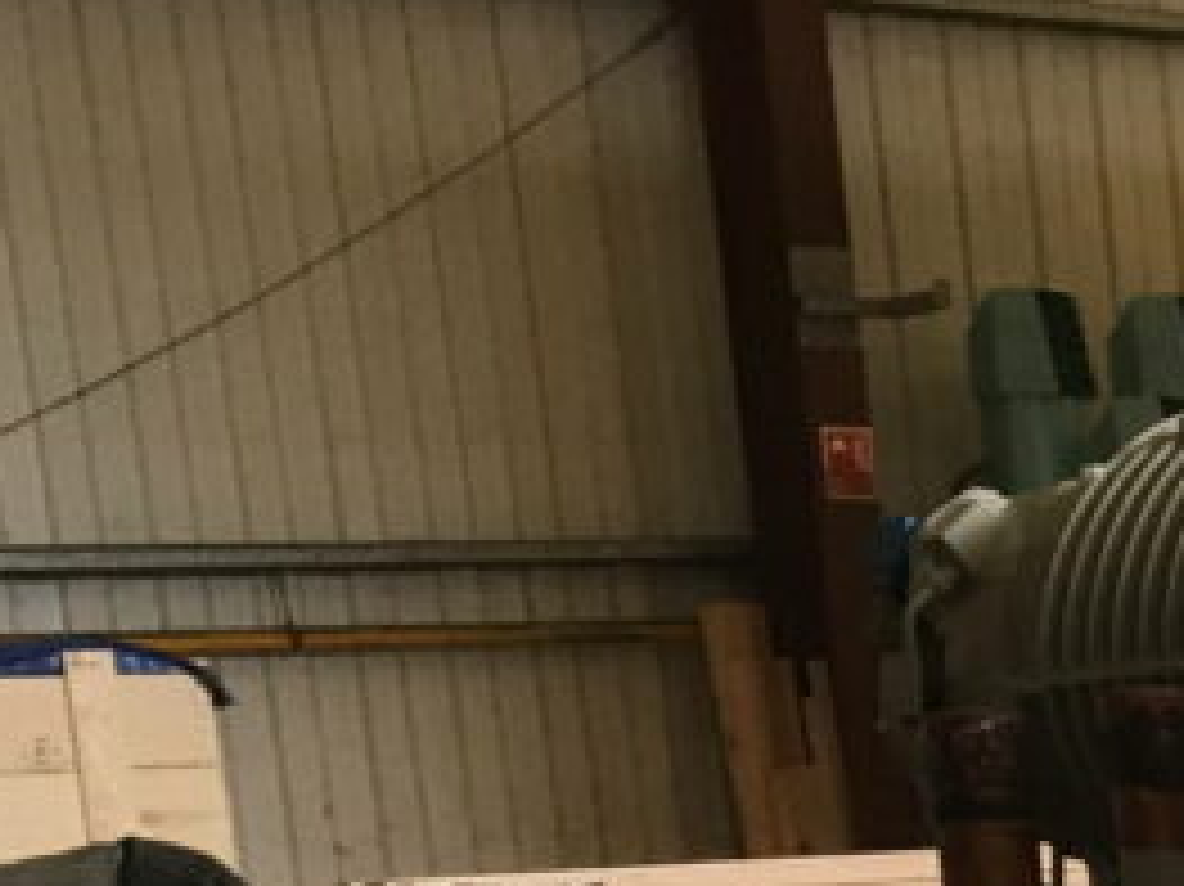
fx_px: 3863
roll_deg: +1.3
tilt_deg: -11.4
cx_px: 2134
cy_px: 1597
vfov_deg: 12.0
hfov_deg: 15.1
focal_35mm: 113
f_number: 2.2
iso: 50
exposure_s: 1/33
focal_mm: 4.15
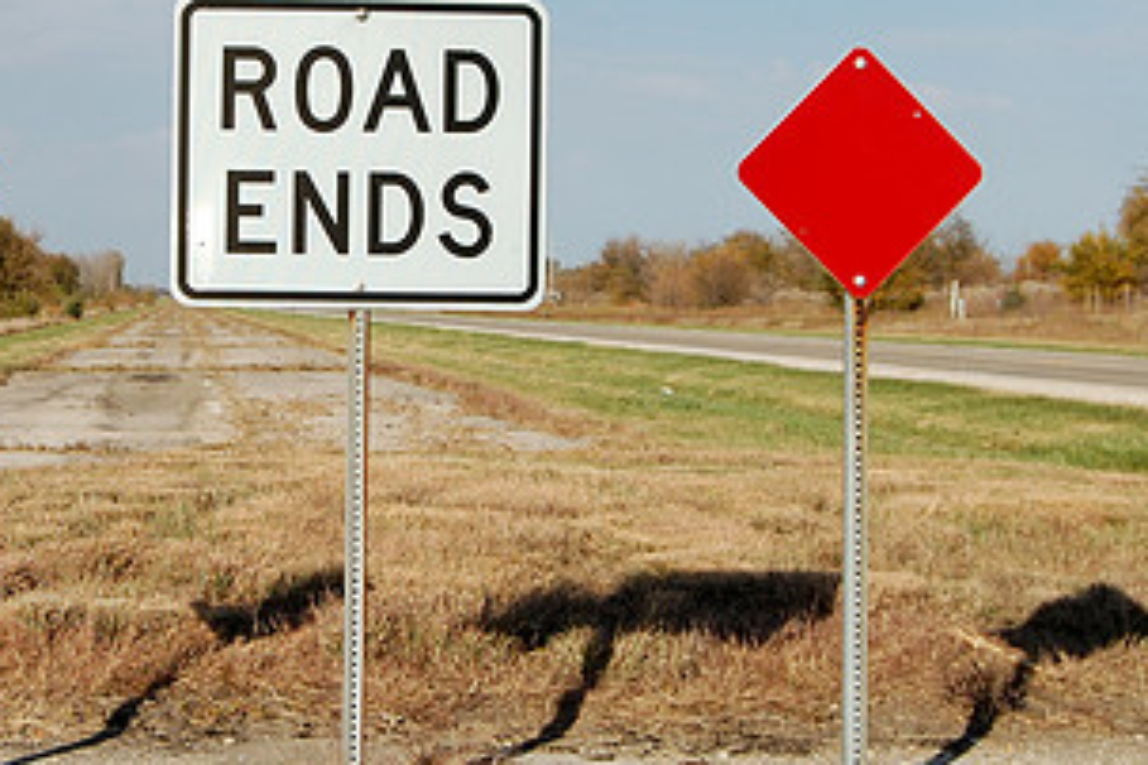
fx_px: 3476
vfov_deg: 12.5
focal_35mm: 109
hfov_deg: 18.6
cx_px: 231
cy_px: 242
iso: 200
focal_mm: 38
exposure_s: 1/400
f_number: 10
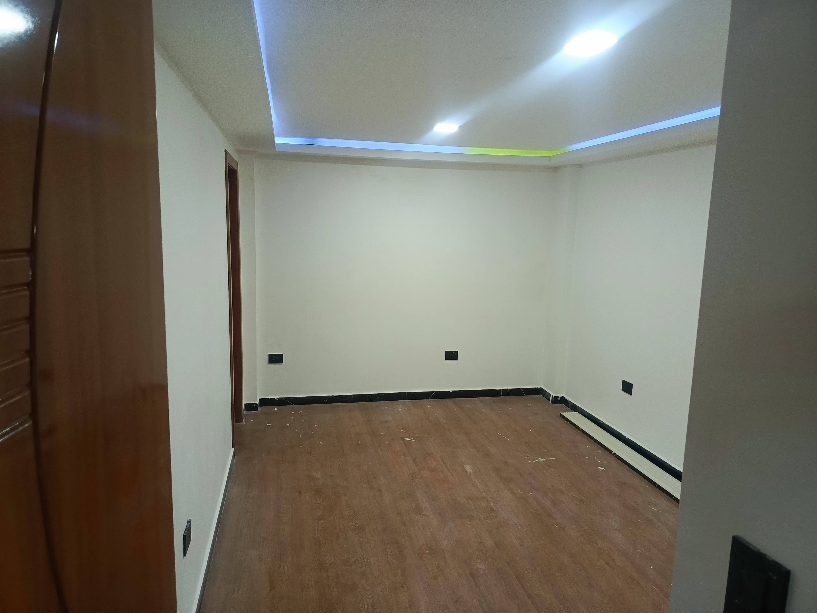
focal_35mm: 23
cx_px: 408
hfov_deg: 73.9
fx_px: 543
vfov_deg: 58.9
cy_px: 306
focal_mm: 5.25
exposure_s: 1/50
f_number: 1.75
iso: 1534
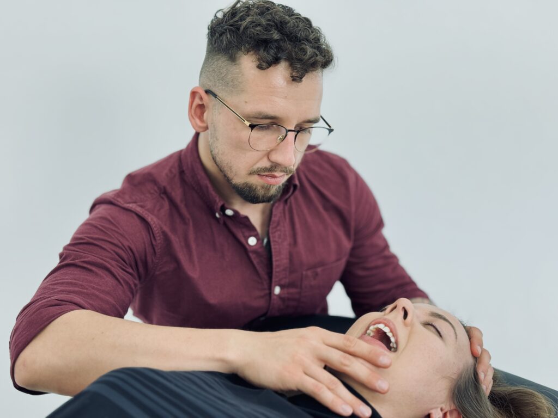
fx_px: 774
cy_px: 209
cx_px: 279
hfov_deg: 39.7
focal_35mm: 48
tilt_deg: -17.8
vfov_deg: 30.3
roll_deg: -0.5
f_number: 1.78
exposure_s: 1/100
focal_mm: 6.86
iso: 125
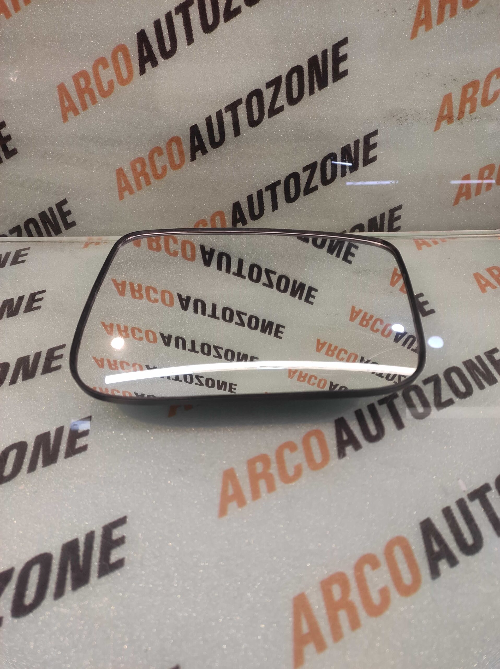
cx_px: 250
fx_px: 328
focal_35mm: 17
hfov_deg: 74.7
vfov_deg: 91.1
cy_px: 334
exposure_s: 1/50
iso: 193
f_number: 1.79
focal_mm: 4.74
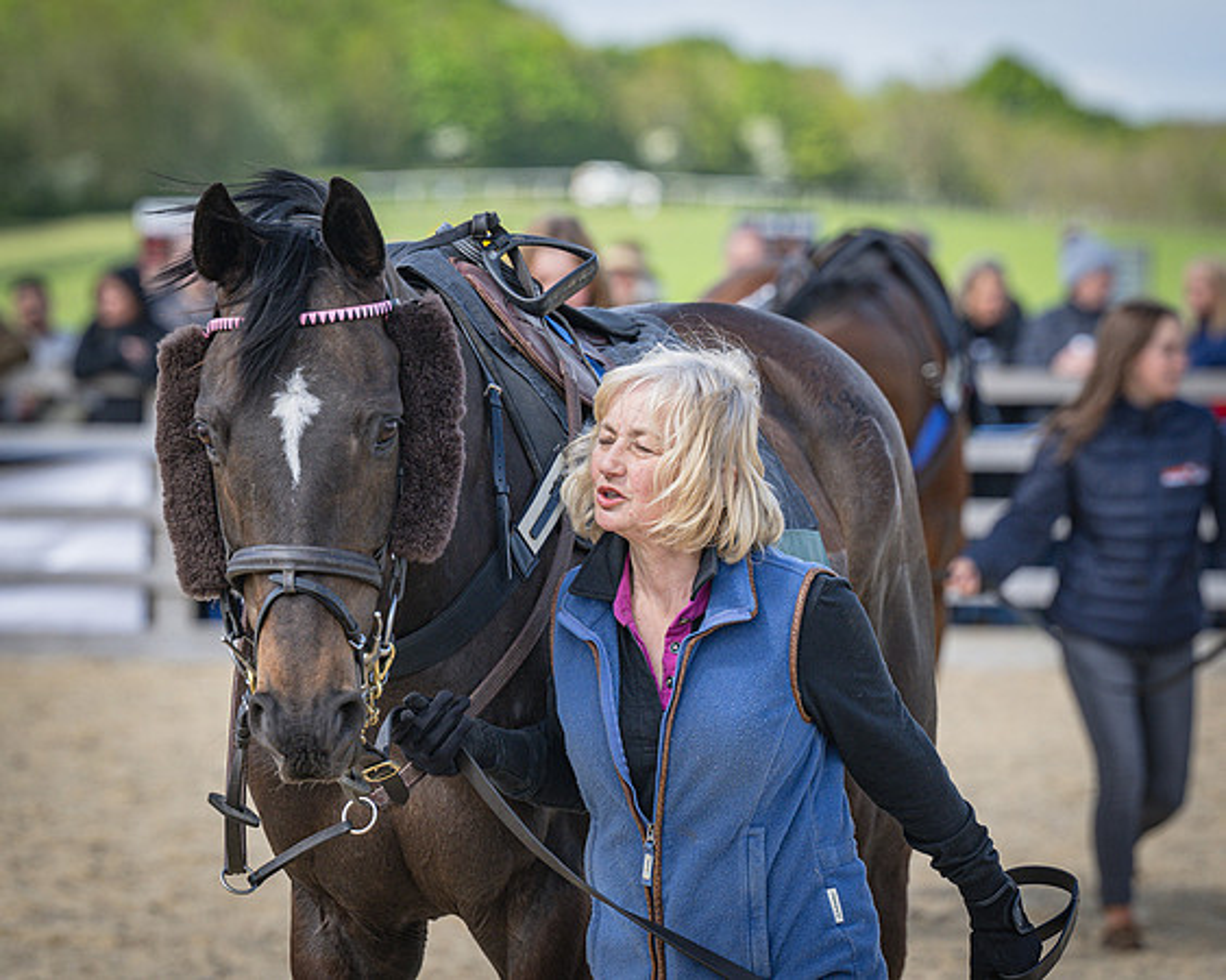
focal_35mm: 258
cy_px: 470
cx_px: 578
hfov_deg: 7.5
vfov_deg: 6.0
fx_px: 9369
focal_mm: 145
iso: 200
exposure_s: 1/1250
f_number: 4
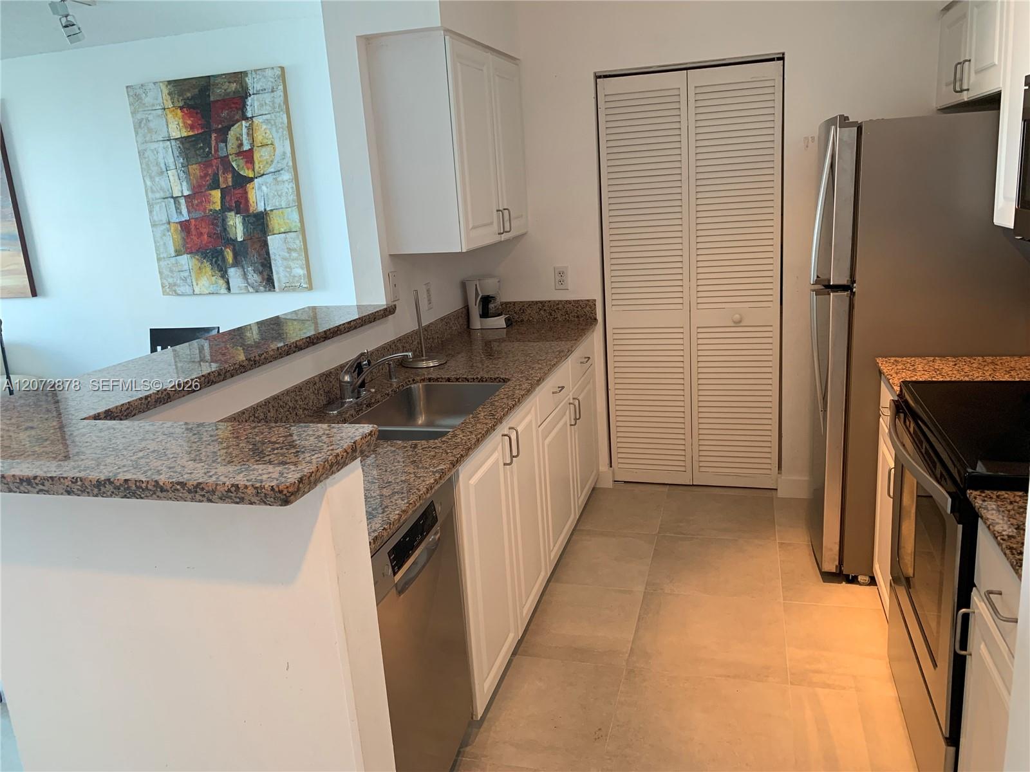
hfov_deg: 67.3
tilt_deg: -13.8
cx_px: 515
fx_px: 774
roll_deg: +3.9
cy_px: 386
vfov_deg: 53.1
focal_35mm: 26
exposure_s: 1/60
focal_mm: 4.25
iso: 100
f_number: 1.8
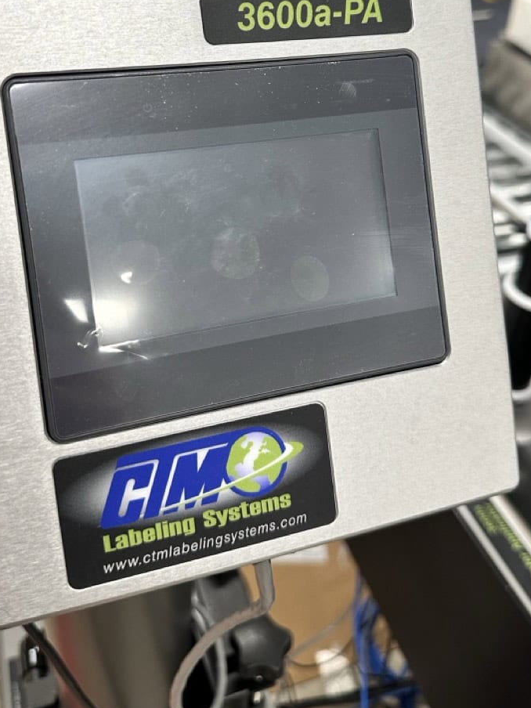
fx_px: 695
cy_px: 216
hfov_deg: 41.8
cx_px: 254
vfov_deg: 52.5
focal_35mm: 34
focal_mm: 6.9
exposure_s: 1/85
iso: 250
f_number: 1.8
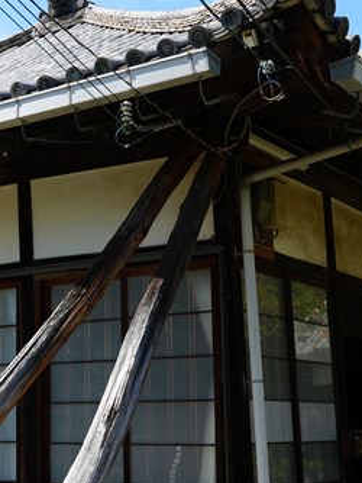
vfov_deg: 27.3
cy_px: 286
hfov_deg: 20.6
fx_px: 989
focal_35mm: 71
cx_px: 104
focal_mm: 24
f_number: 4.5
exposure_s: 1/400
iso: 100
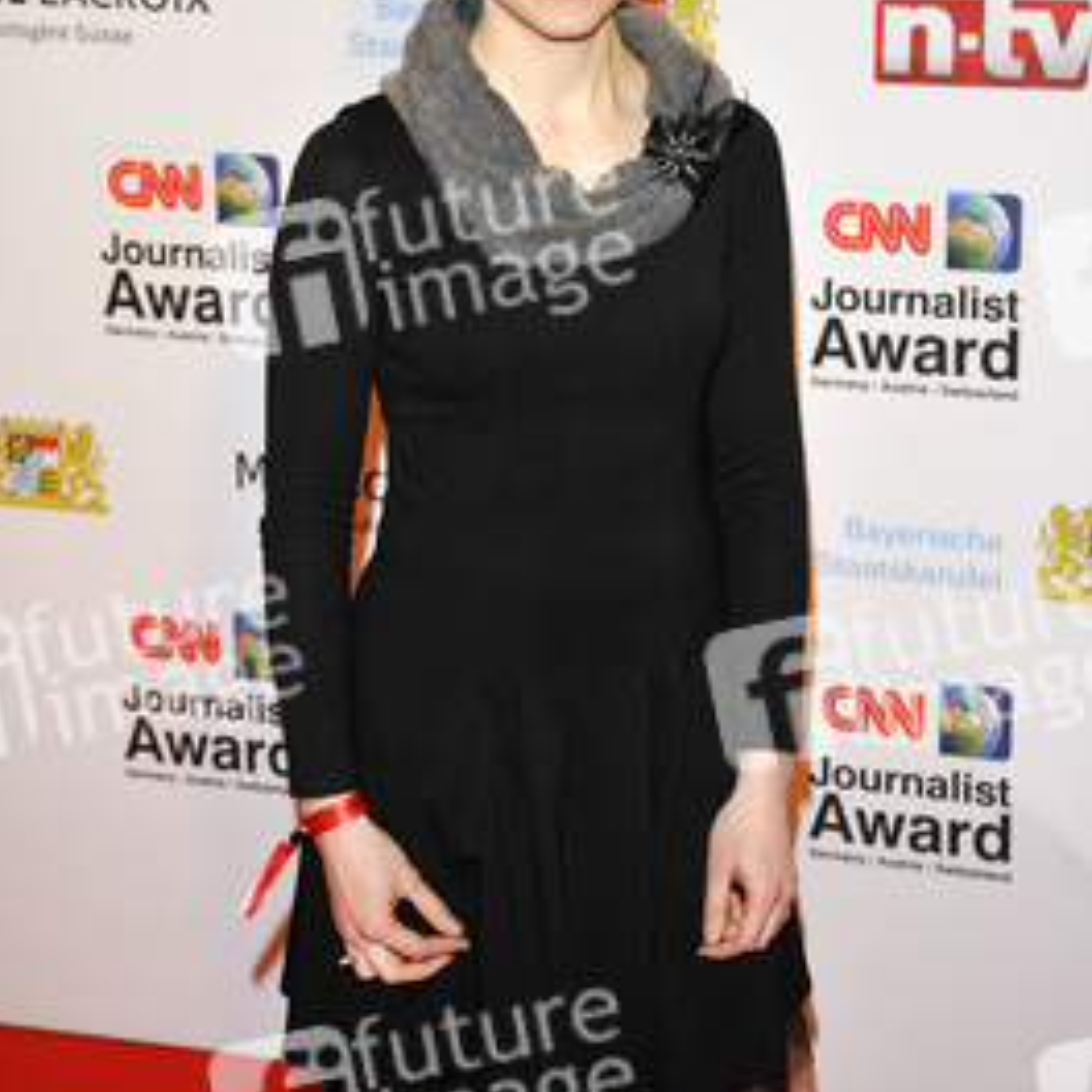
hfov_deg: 20.4
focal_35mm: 85
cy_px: 467
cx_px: 544
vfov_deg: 20.4
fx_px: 3034
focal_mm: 66
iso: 640
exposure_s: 1/250
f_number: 6.3
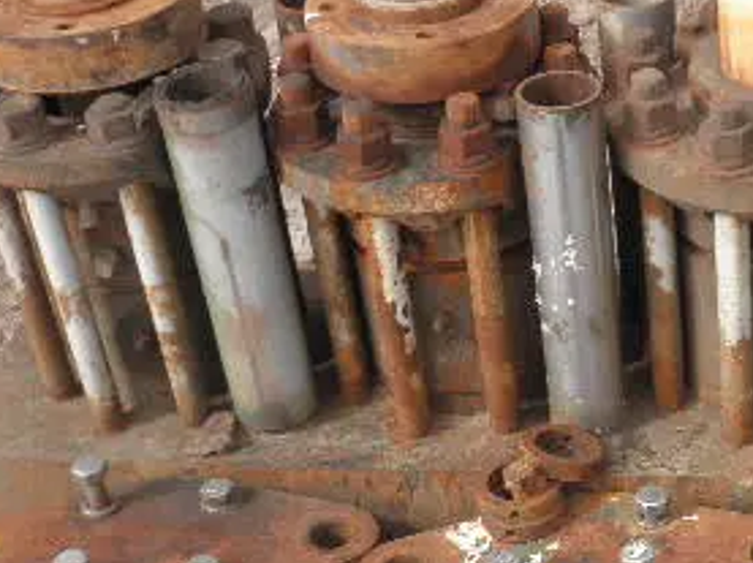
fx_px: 1760
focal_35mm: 81
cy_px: 514
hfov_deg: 23.8
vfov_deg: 17.9
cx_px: 612
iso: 64
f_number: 9.1
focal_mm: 6.1
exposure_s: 1/80
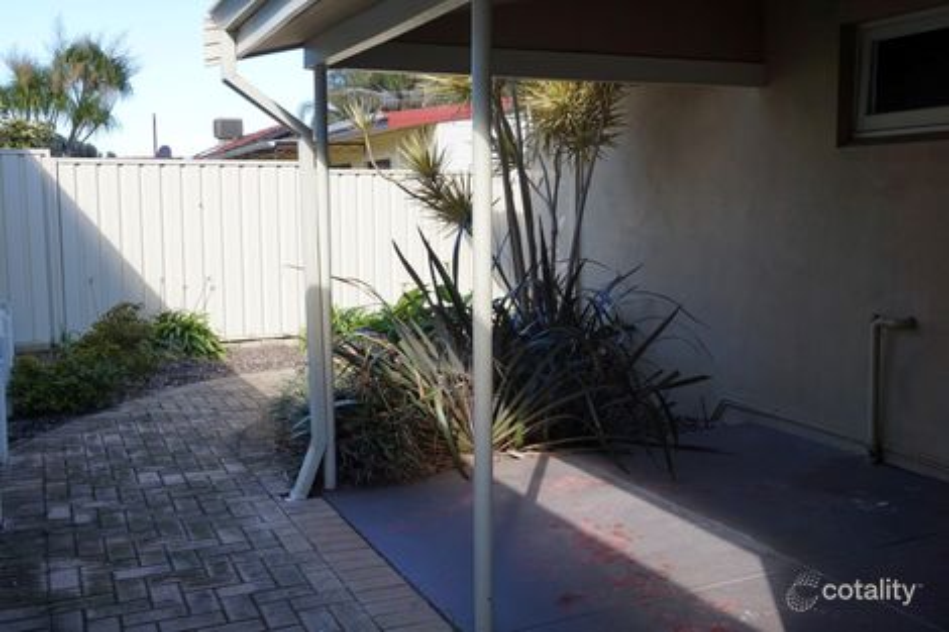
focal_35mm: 36
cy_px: 316
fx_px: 949
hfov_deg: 53.1
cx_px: 474
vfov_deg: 36.8
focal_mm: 24
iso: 100
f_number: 7.1
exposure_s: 1/100
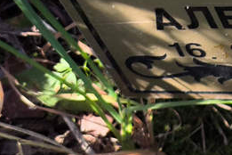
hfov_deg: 12.3
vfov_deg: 8.4
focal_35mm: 159
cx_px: 349
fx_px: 1025
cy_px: -79
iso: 50
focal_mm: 4.71
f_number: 1.7
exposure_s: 1/298
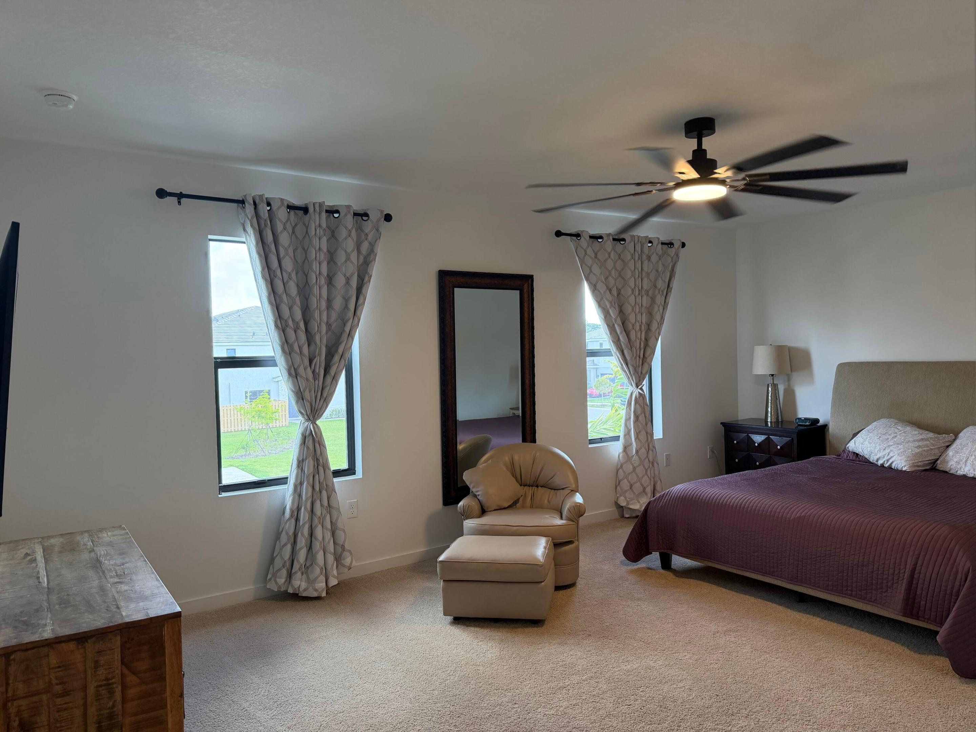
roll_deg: +1.7
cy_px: 366
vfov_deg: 56.8
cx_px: 488
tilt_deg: -1.7
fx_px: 677
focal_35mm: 24
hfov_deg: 71.6
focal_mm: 6.76
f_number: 1.78
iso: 200
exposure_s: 1/91
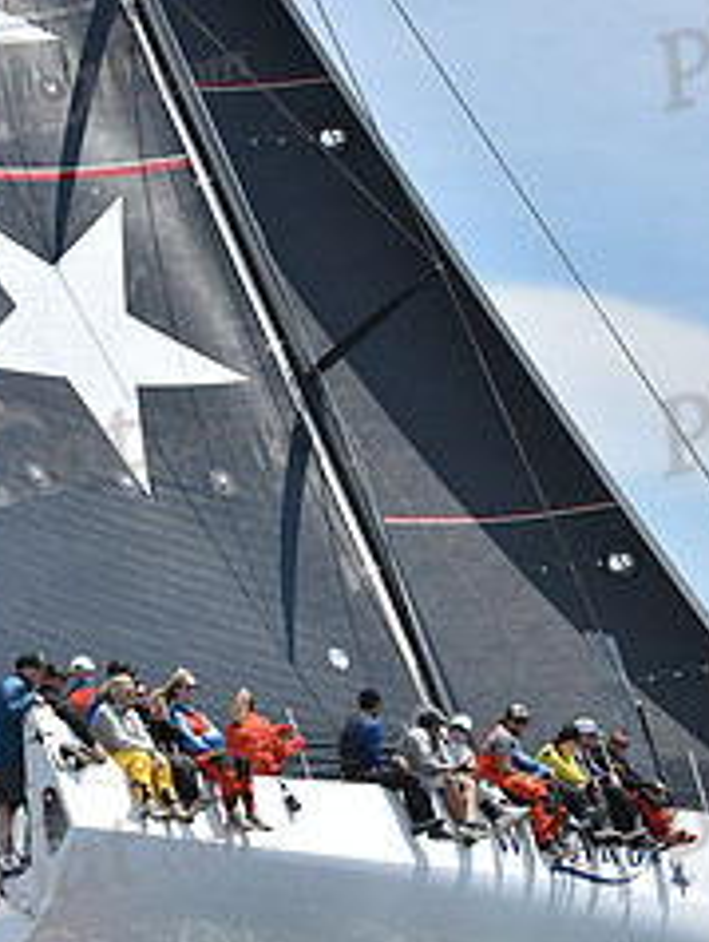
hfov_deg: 9.1
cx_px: 456
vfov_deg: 12.0
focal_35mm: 164
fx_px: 4471
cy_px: 635
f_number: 7.1
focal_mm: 70
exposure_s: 1/1250
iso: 250
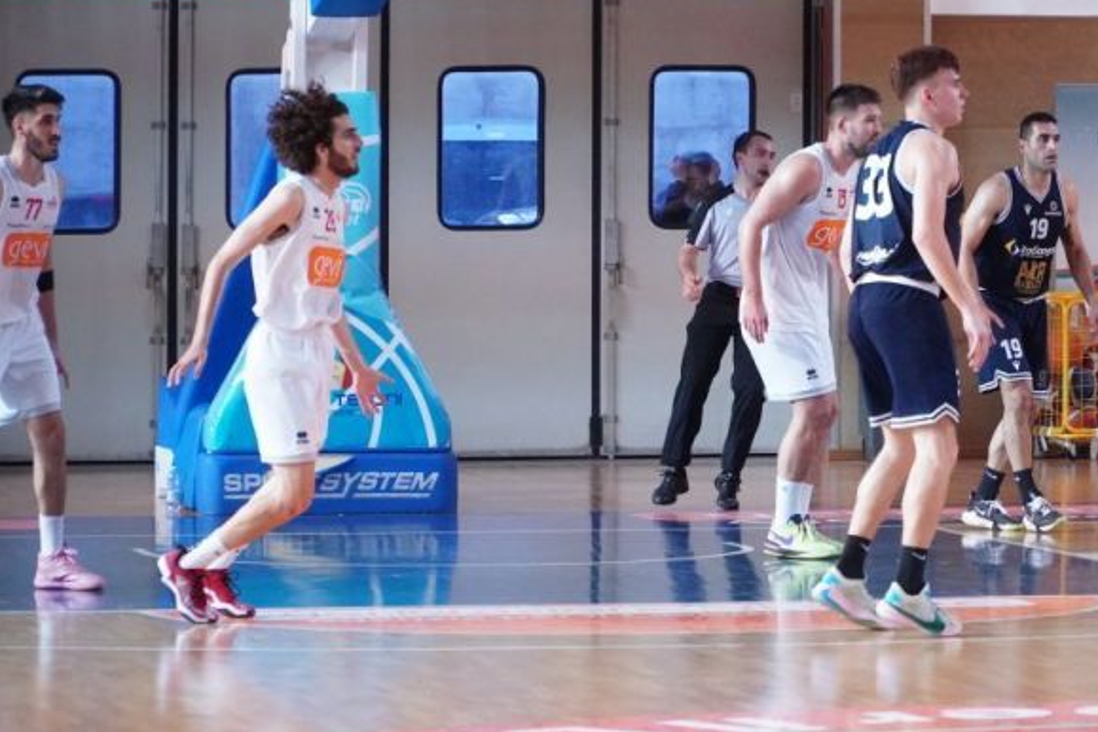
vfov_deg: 6.3
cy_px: 368
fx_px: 6639
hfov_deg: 9.4
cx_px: 755
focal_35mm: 218
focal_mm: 105
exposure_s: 1/500
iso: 5000
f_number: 4
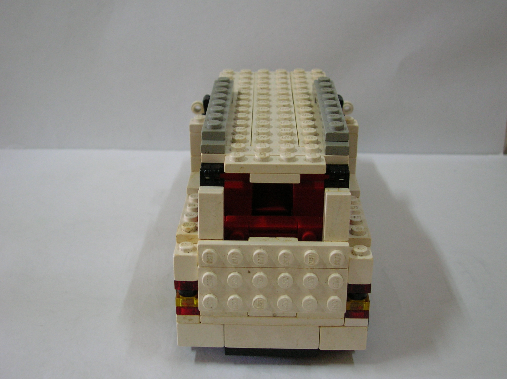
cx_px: 254
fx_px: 673
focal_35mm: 46
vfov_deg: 31.5
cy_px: 190
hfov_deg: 41.3
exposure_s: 1/6.9
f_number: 3.2
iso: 100
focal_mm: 7.7
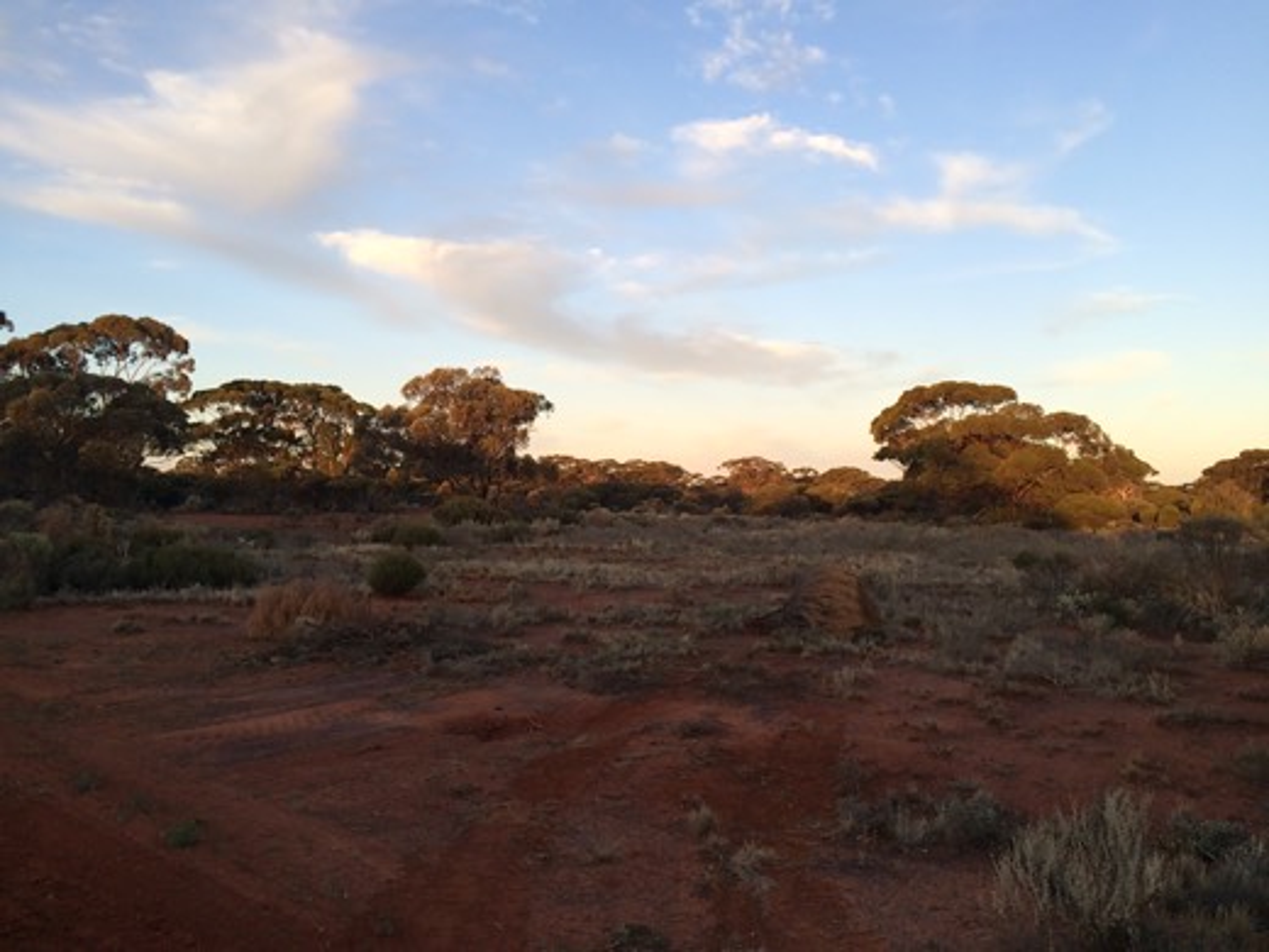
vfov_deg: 48.2
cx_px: 634
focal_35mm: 29
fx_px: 1063
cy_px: 476
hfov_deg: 61.7
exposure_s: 1/257
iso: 32
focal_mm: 4.15
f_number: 2.2
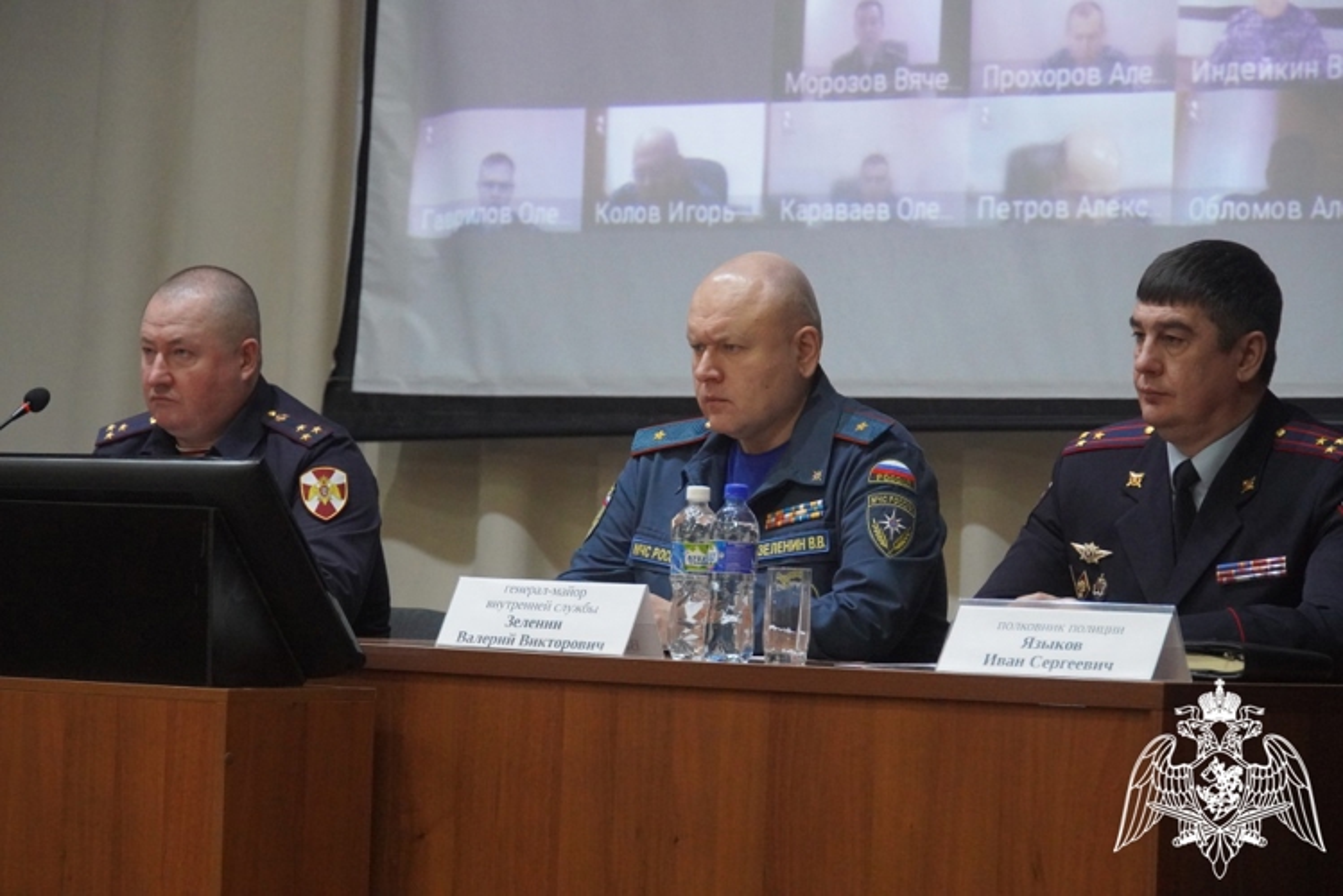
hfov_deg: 16.3
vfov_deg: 10.9
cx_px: 672
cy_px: 448
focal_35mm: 126
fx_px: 4702
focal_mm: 84
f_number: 5.6
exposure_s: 1/60
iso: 6400
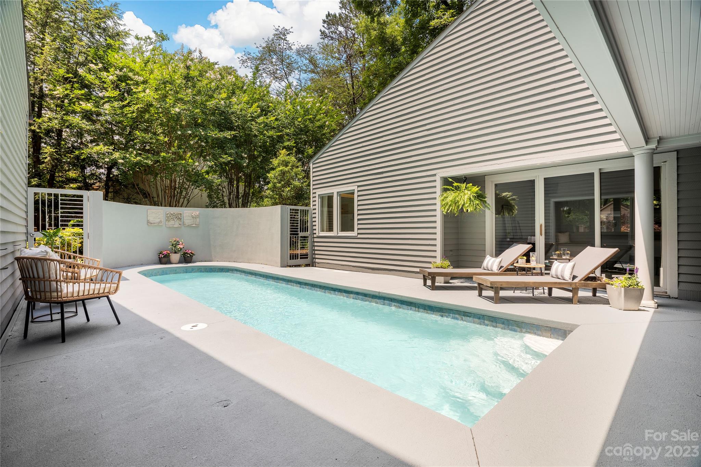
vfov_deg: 73.7
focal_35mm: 16
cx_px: 350
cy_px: 234
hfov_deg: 96.7
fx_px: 312
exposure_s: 1/40
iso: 100
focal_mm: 16
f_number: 8
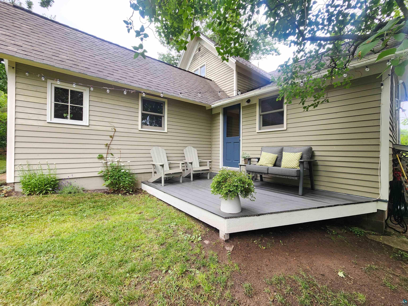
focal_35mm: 13
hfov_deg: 106.2
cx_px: 204
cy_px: 153
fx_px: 153
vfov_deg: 89.9
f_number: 2.2
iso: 50
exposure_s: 1/60
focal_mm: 2.2
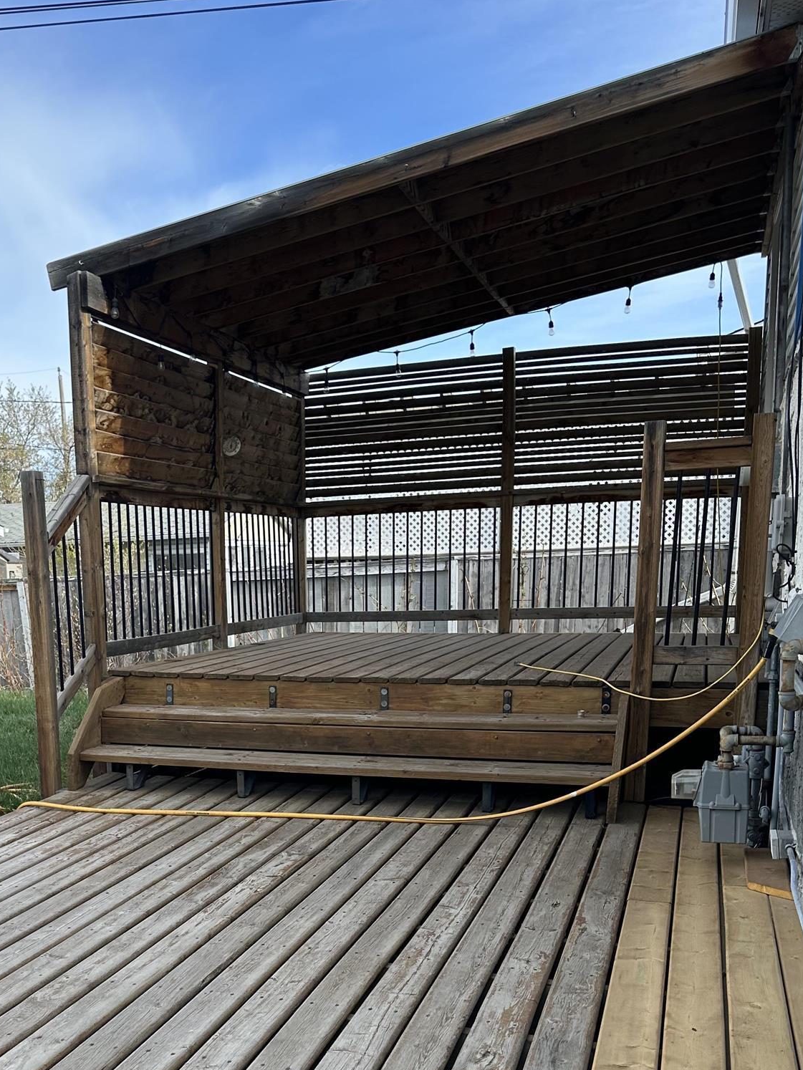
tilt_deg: -9.4
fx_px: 1144
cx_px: 233
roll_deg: +0.9
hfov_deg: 38.0
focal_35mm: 37
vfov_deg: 48.7
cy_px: 766
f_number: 1.78
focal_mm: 6.86
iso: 80
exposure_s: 1/1357
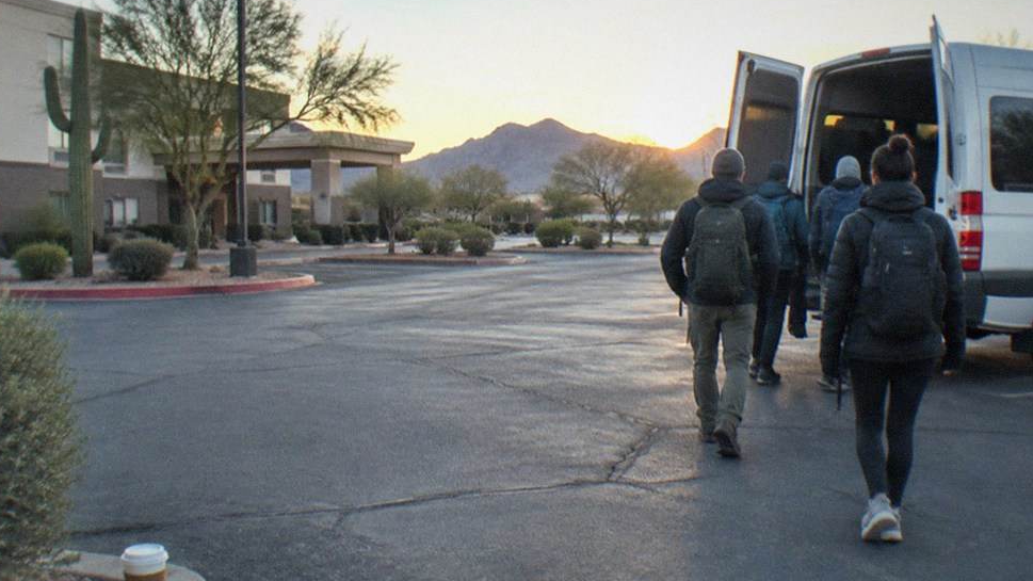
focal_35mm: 40
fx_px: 1096
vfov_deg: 29.7
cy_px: 305
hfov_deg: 50.5
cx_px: 501
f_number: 7.1
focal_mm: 37
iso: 500
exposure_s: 1/640
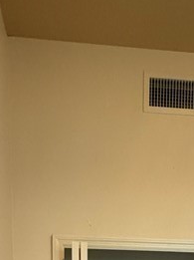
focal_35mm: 55
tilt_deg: -6.6
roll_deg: -0.9
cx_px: 119
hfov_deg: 26.4
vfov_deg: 25.8
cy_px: 392
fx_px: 412
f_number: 2.2
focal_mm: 2.22
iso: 200
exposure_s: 1/60
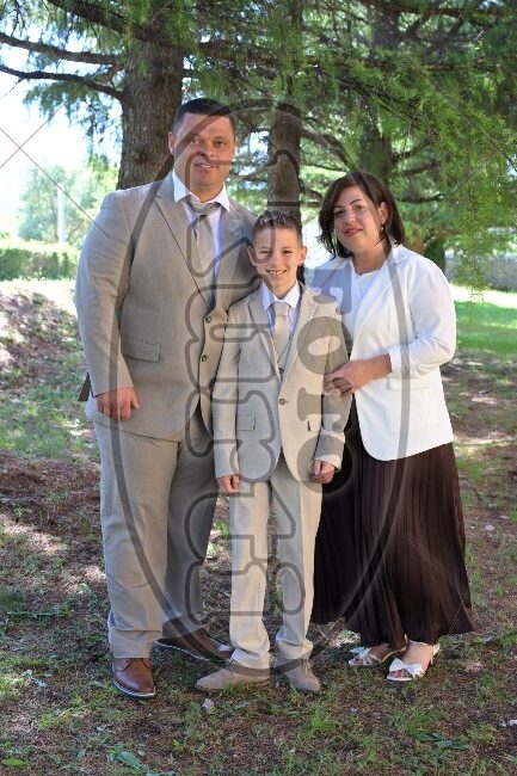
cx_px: 258
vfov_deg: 40.4
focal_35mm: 49
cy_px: 388
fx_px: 1056
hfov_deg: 27.5
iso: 640
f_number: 5.6
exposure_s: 1/160
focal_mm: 49
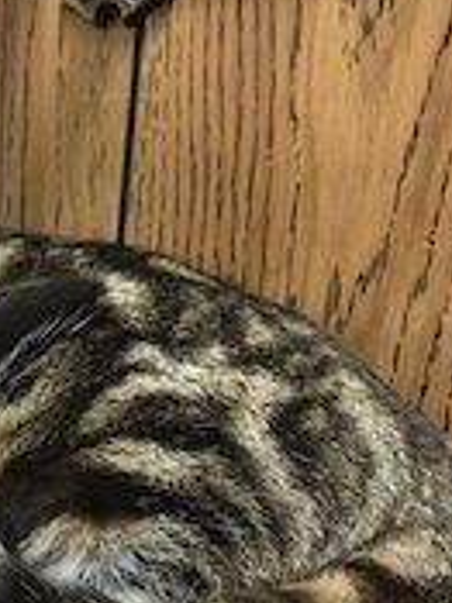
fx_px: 1011
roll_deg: -3.2
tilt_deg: -10.4
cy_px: 346
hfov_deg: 22.9
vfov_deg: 33.2
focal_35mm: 58
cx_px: -104
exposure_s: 1/30
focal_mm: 4.15
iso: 160
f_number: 2.2
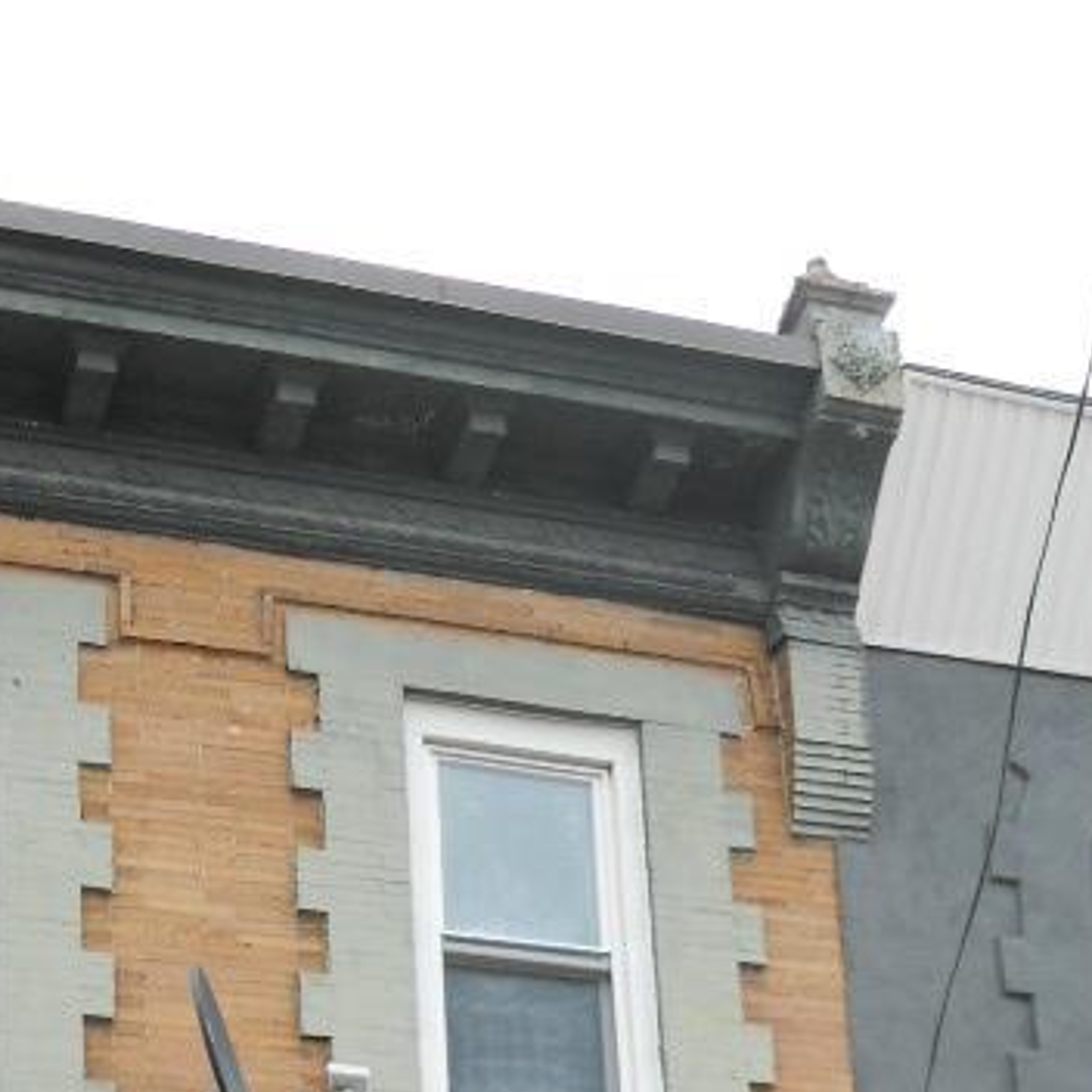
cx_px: 186
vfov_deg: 20.9
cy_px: 1564
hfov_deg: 23.6
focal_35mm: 72
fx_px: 2570
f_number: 2.7
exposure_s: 1/500
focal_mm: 5
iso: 80
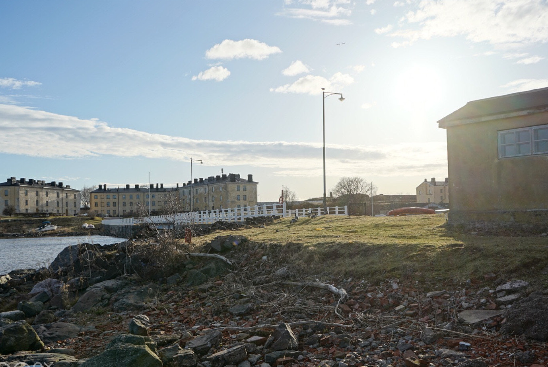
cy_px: 211
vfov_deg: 36.9
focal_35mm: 36
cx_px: 272
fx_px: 548
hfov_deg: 53.1
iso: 100
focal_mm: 31
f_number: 7.1
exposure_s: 1/250
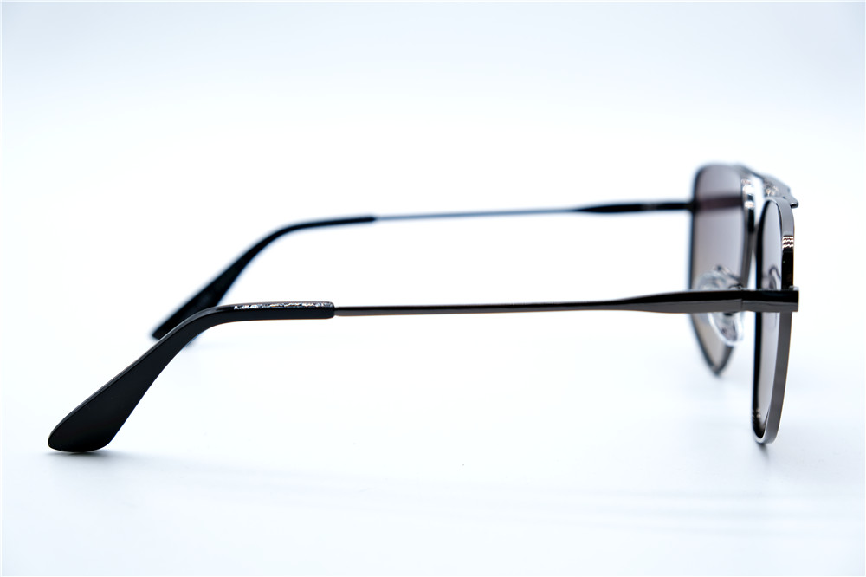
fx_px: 1611
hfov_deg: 30.1
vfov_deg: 20.3
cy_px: 288
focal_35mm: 67
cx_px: 433
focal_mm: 44.4
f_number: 5.6
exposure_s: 1/160
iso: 160
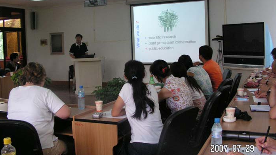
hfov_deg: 50.5
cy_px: 63
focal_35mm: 40
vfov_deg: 29.6
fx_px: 293
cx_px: 137
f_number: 3.2
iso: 160
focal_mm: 6
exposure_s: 1/25
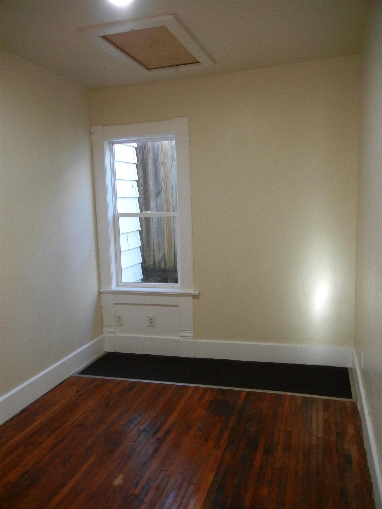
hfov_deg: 46.8
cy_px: 254
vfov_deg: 60.0
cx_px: 191
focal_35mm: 30
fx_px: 441
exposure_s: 1/30
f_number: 3.5
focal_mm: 5.4
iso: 331
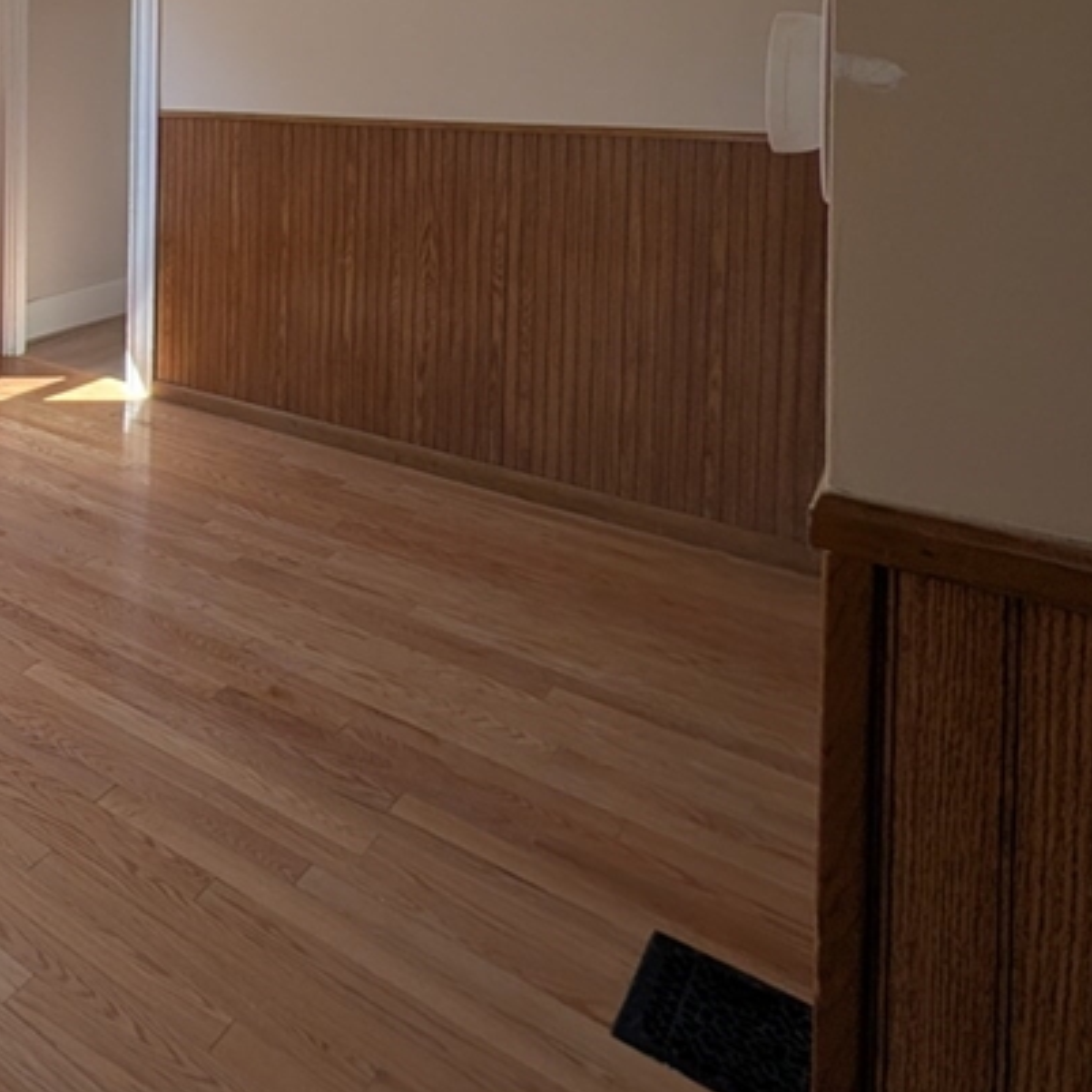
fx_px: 964
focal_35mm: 27
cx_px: -270
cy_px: 101
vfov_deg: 51.8
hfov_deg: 39.1
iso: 52
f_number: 1.7
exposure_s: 1/900
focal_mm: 2.02
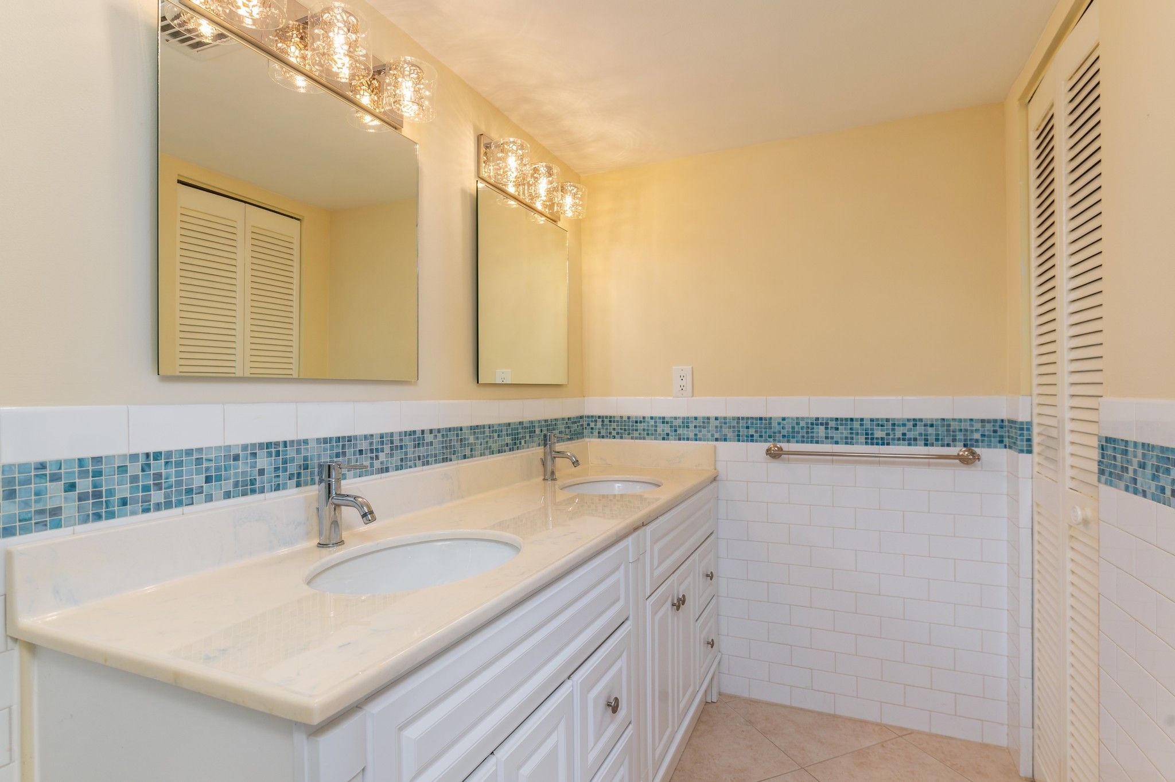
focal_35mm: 17
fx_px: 555
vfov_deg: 70.4
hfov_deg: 93.3
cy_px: 391
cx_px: 588
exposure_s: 1/50
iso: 320
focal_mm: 17
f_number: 7.1
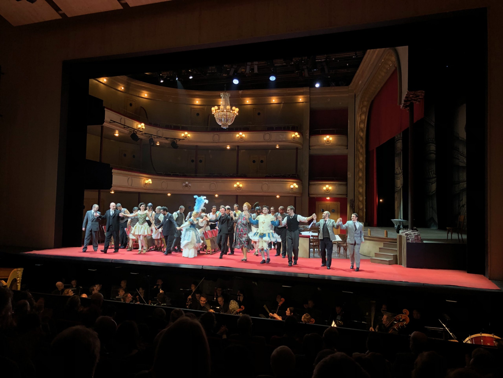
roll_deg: -0.6
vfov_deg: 49.7
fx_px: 407
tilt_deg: +0.8
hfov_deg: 63.4
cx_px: 252
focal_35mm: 28
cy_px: 189
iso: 400
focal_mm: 4
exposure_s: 1/60
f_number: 1.8
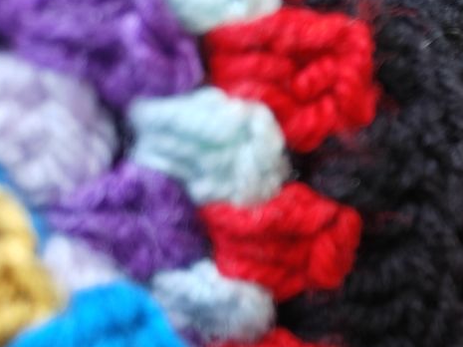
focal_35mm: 62
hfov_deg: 26.7
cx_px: 590
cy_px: 325
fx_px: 829
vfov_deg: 22.9
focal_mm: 5.59
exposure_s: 1/70
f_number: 1.8
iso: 64
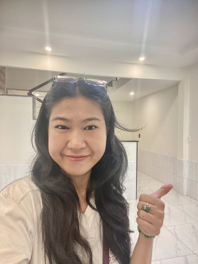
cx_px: 99
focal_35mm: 23
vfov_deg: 73.9
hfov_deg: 58.9
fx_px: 175
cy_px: 132
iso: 250
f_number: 2.2
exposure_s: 1/50
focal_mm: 2.71
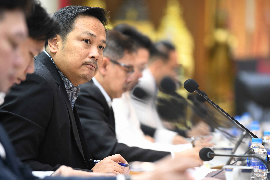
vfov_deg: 6.9
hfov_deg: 10.3
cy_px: 90
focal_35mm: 200
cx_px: 135
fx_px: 1500
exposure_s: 1/100
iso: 1600
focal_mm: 200
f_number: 2.8
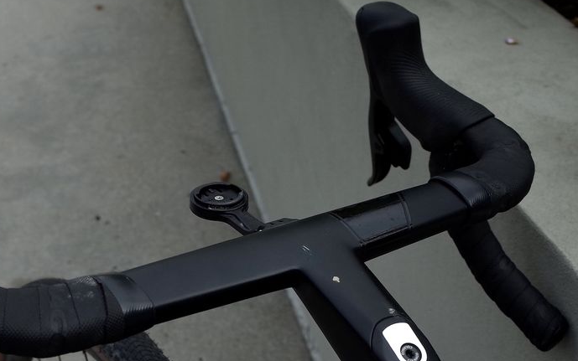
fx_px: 835
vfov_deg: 23.6
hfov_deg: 38.1
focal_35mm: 53
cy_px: 346
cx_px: 243
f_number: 4
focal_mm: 18.3
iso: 100
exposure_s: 1/1500
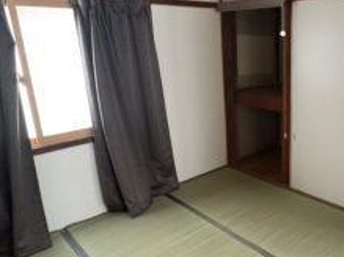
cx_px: 262
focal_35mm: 32
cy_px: 125
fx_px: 318
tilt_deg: -14.5
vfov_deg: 44.1
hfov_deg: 53.9
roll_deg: +2.3
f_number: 2.2
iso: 640
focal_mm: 2.22
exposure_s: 1/60
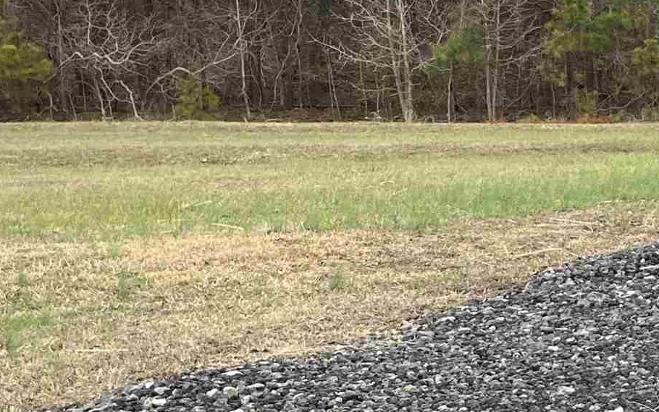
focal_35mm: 93
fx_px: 1670
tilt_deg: -8.8
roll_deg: +1.6
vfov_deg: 14.1
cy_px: 224
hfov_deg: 19.4
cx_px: 993
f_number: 1.6
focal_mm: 5.1
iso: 50
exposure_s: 1/261
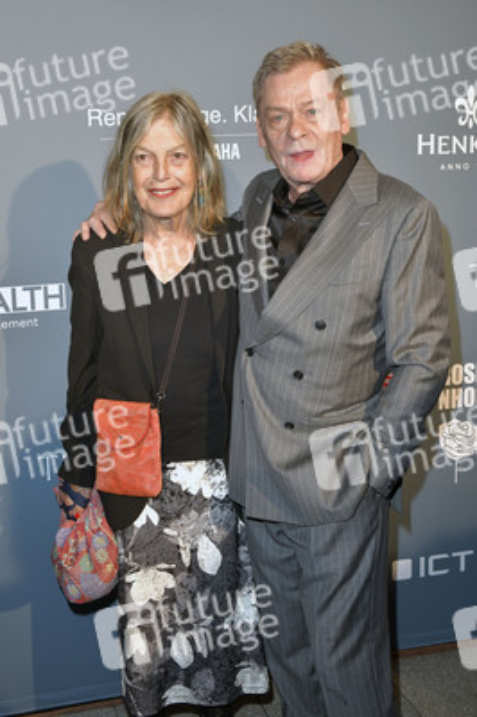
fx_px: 697
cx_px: 238
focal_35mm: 35
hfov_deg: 37.8
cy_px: 358
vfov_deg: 54.5
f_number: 5.6
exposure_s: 1/200
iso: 1250
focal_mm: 35
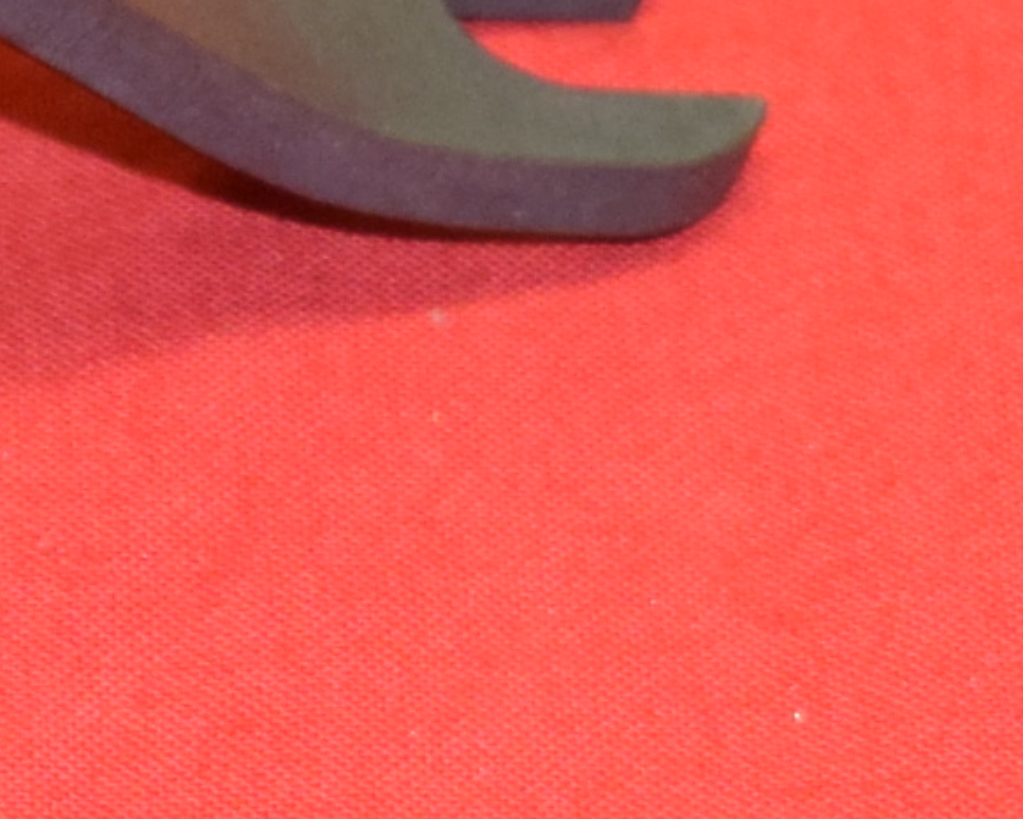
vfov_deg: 3.5
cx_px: -870
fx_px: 13175
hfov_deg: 4.4
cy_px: -404
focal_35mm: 435
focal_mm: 40
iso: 1250
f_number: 5
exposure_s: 1/80
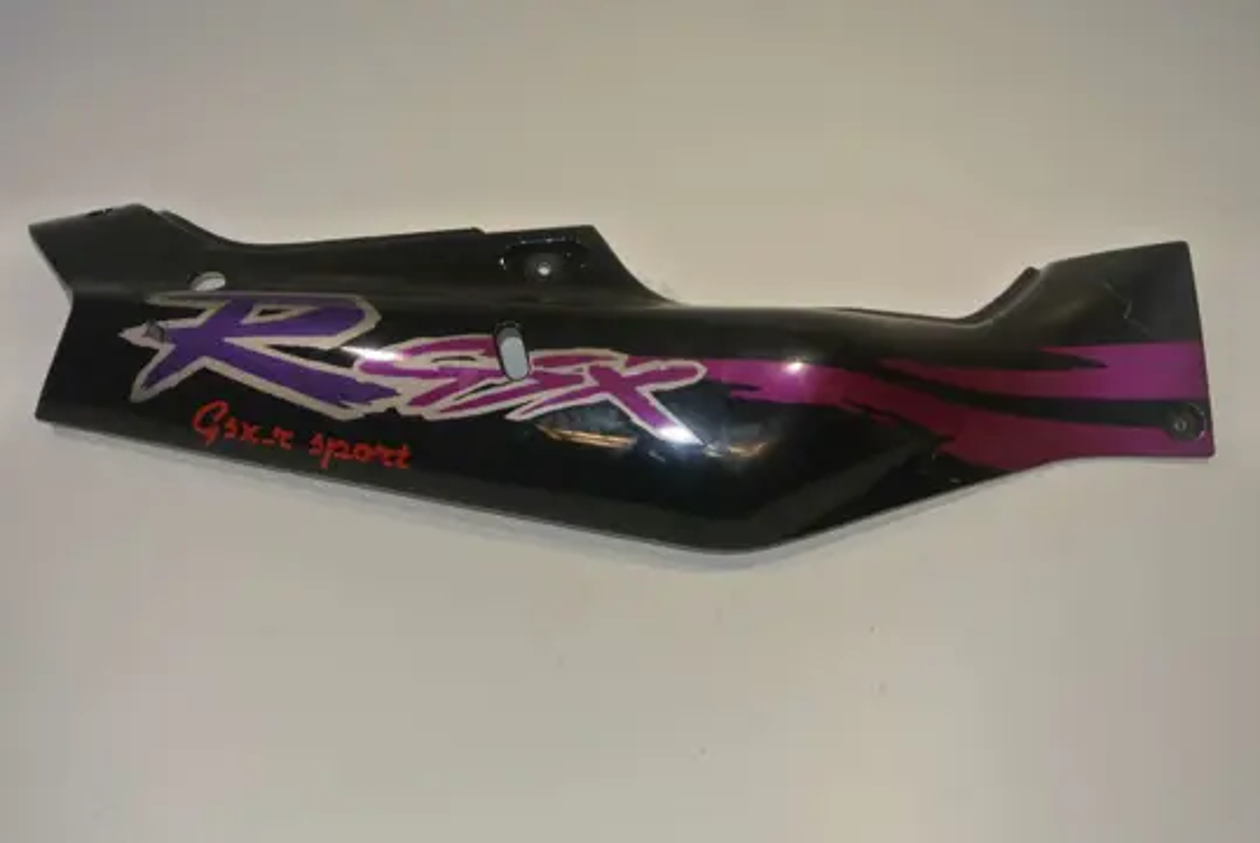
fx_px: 1401
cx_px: 630
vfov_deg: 33.5
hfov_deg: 48.4
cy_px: 422
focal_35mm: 40
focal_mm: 15.1
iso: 200
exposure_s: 1/60
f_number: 4.2
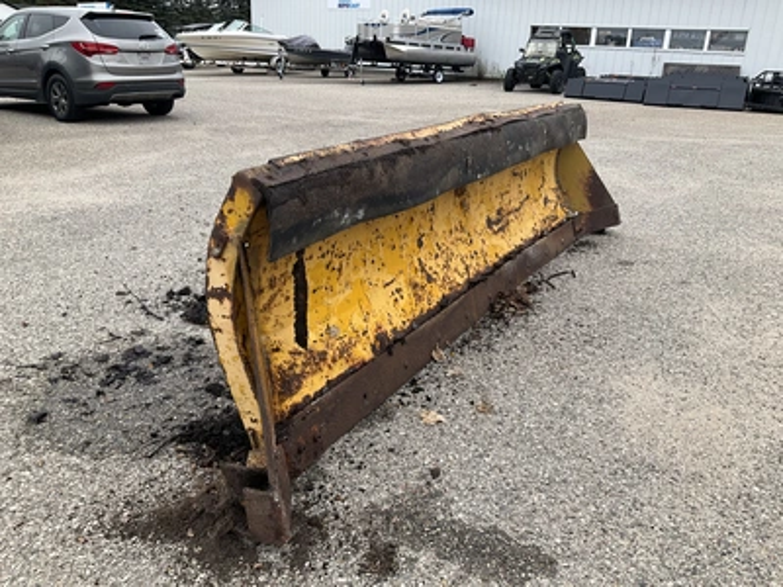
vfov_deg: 48.2
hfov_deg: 61.7
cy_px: 294
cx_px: 392
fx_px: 656
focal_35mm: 29
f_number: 1.8
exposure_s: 1/309
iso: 25
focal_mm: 3
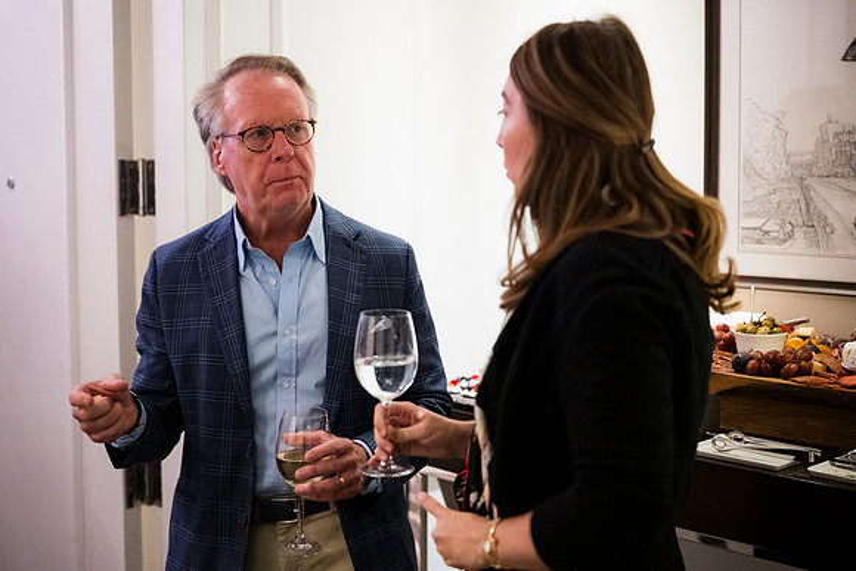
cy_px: 286
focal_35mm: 55
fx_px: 1308
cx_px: 428
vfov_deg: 24.6
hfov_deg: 36.2
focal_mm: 55
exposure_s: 1/200
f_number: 2.2
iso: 3600
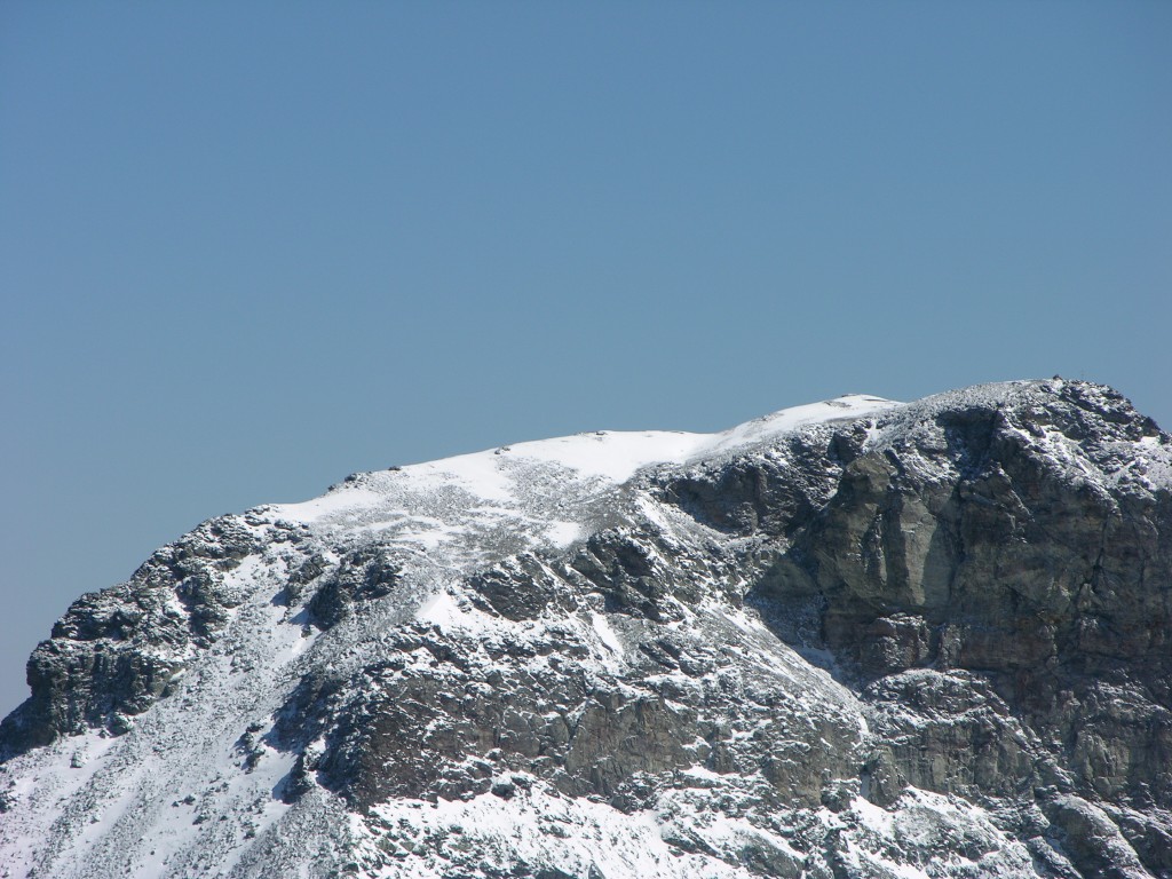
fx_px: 9480
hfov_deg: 7.1
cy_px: 440
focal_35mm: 280
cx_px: 586
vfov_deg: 5.3
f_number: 6.6
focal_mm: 71.2
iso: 50
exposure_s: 1/436
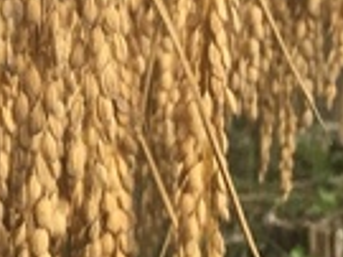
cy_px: -99
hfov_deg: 8.6
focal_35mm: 206
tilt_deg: -8.4
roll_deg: +0.9
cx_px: -528
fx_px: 2039
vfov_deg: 7.1
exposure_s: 1/651
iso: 25
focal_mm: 4.15
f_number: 2.2
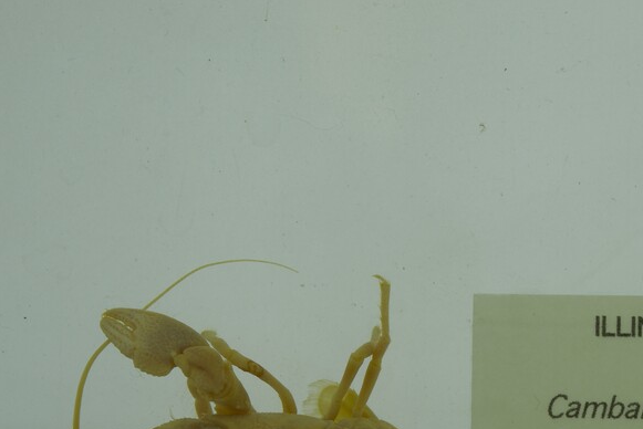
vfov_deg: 11.0
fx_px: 2216
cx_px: 608
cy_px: 397
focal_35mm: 124
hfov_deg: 16.2
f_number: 10
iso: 100
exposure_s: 1/160
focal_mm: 60
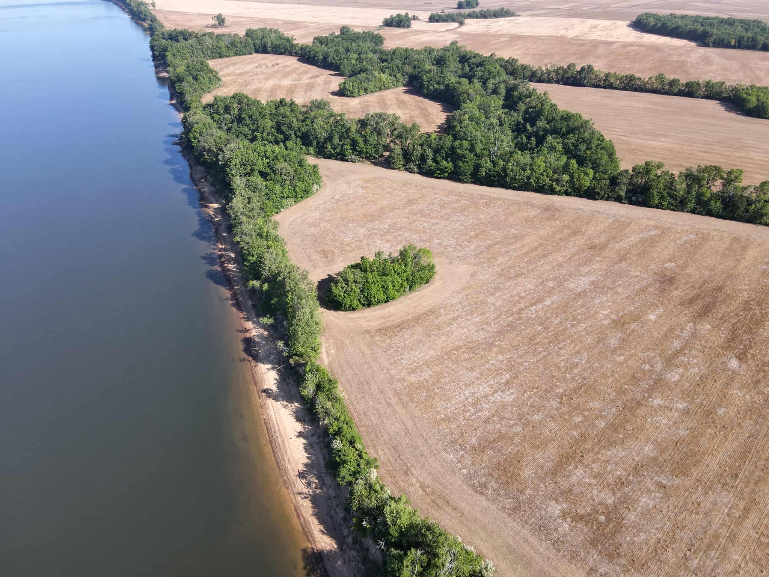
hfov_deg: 71.6
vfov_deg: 56.8
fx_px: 533
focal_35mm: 24
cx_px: 384
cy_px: 288
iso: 100
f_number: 2.8
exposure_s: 1/25
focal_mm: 4.5
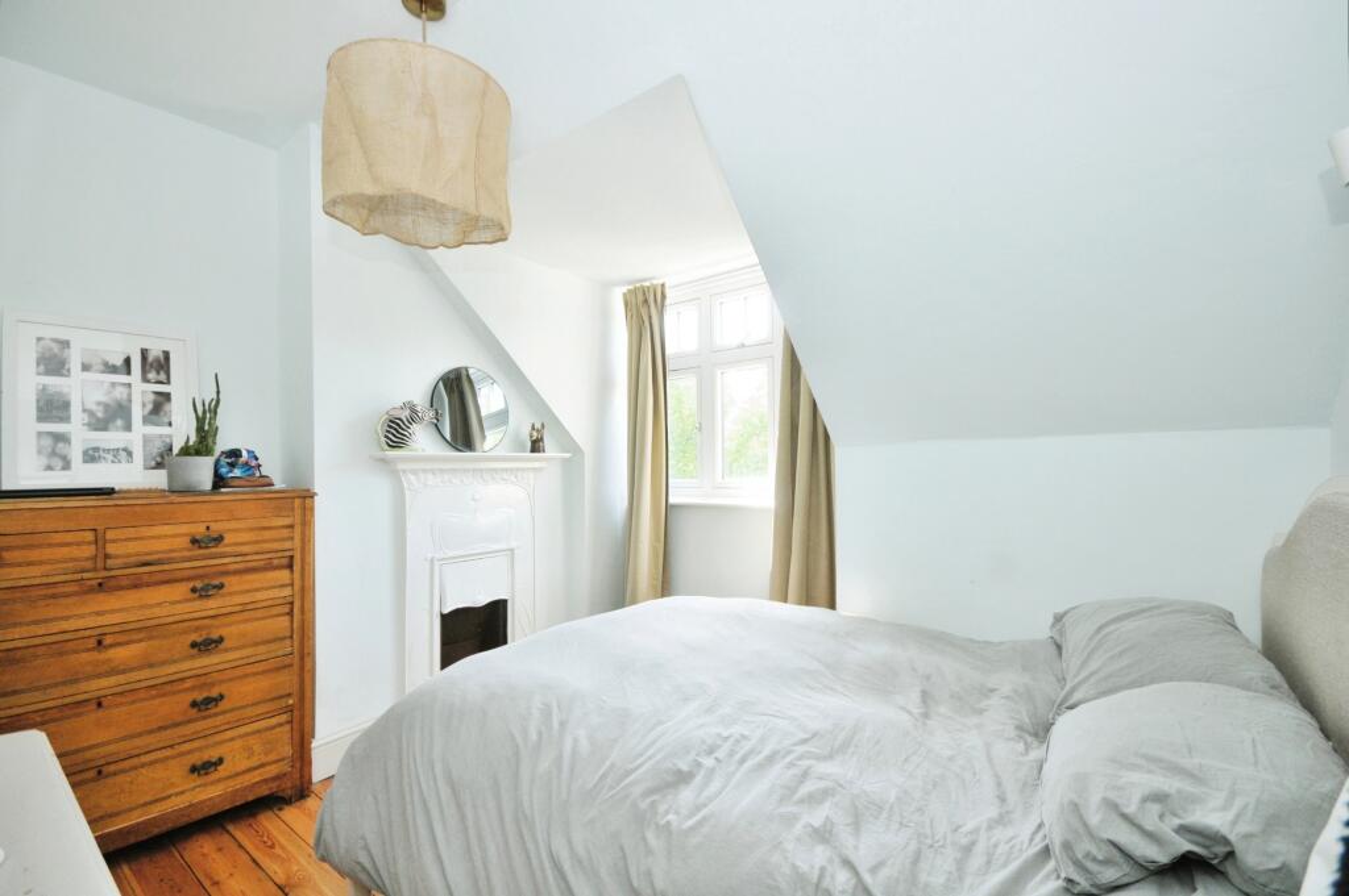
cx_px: 674
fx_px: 562
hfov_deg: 100.4
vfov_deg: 77.2
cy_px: 448
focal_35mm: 15
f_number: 6.3
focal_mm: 10
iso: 500
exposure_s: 1/60
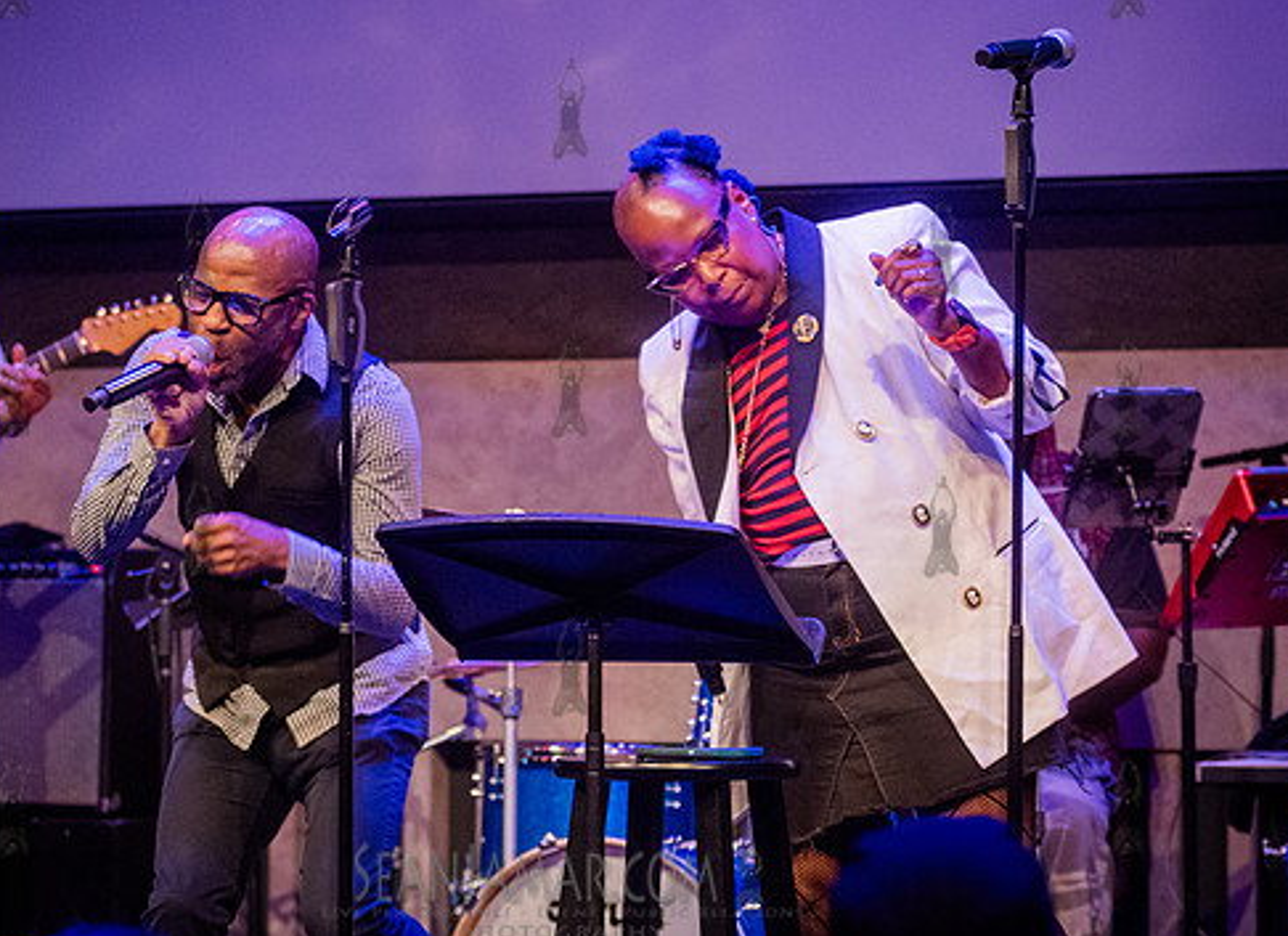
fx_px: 5151
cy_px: 299
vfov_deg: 10.4
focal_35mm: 140
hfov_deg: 14.2
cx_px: 780
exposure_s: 1/400
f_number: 3.5
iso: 5000
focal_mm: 92
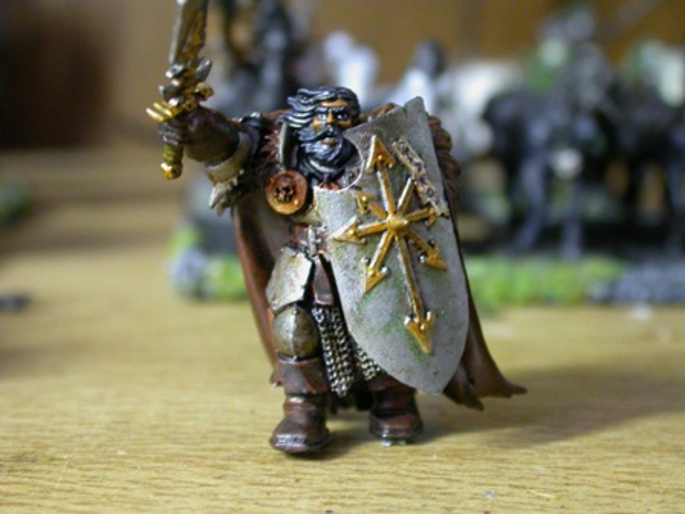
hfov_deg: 29.0
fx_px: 1326
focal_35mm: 67
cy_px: 257
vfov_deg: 21.9
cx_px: 342
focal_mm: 14
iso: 262
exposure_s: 1/4.3
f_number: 3.2
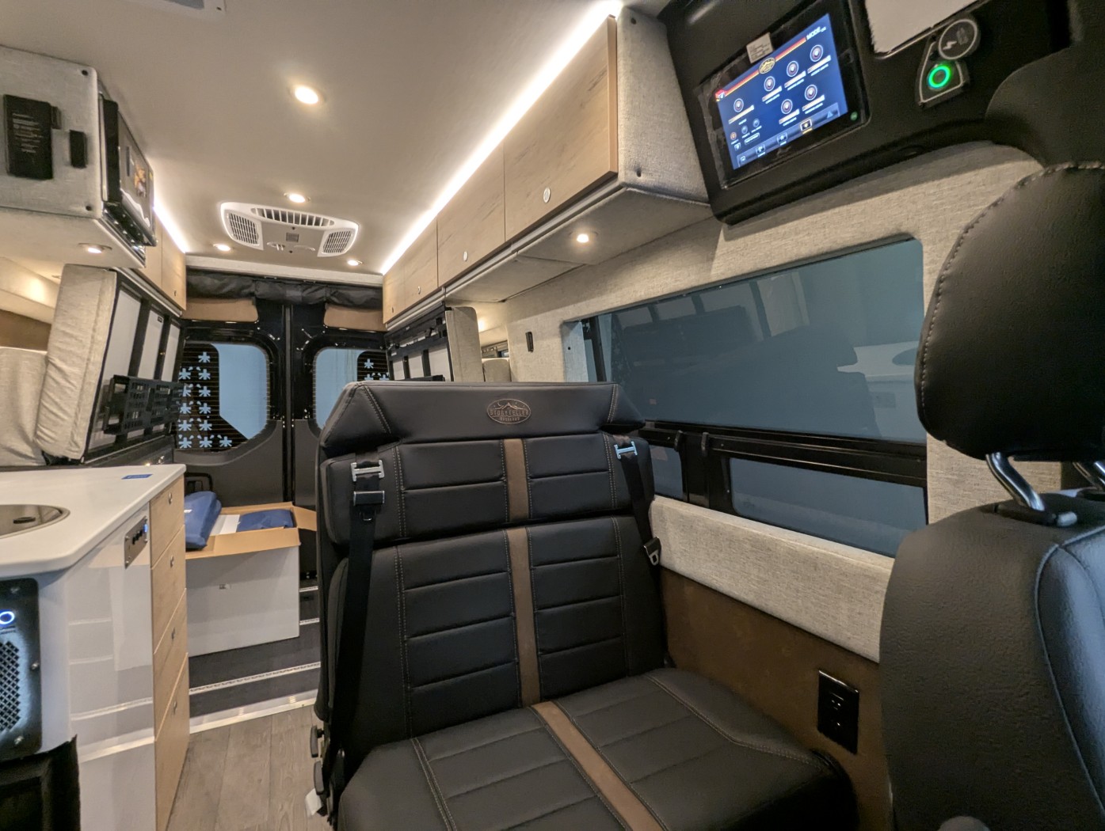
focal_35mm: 16
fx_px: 511
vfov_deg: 78.2
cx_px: 552
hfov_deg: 94.4
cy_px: 416
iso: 136
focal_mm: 2.35
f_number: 2.2
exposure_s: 1/33.3
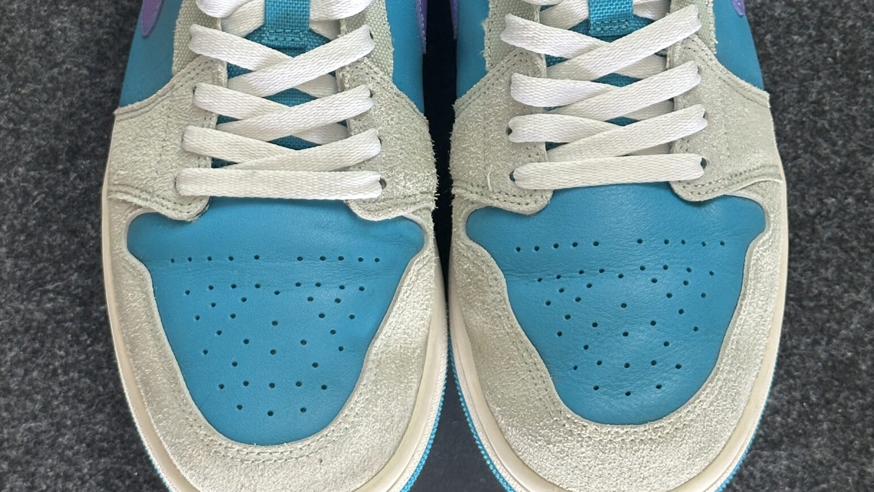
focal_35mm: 87
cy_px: 59
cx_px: 395
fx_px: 2016
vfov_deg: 13.8
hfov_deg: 24.4
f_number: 1.78
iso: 125
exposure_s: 1/50
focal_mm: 6.86
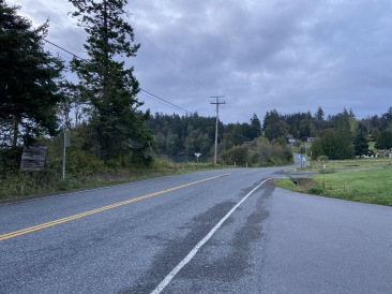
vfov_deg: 53.0
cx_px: 196
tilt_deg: +1.6
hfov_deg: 67.3
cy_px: 147
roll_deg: -1.0
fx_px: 294
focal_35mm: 26
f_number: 1.8
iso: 125
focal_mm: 4.25
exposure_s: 1/99
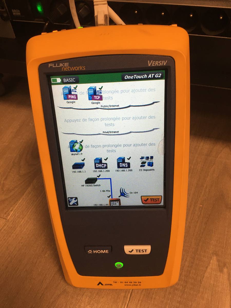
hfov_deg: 48.2
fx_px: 258
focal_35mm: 29
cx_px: 116
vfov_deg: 61.7
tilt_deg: -46.8
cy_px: 154
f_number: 2.2
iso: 32
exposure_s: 1/33
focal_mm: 4.15
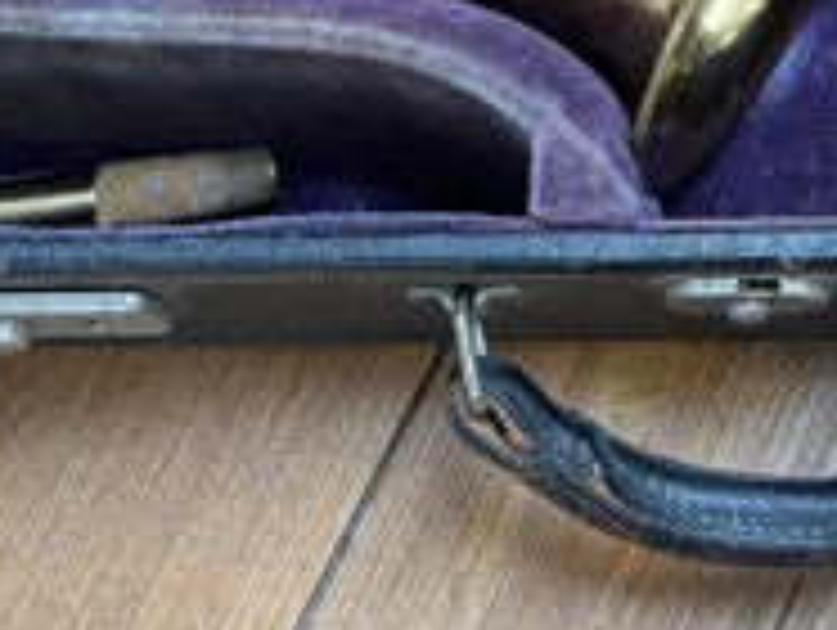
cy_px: -382
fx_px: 2494
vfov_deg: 13.4
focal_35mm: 103
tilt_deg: -63.6
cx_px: 810
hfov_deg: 18.6
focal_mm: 6.76
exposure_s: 1/60
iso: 320
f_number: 1.78
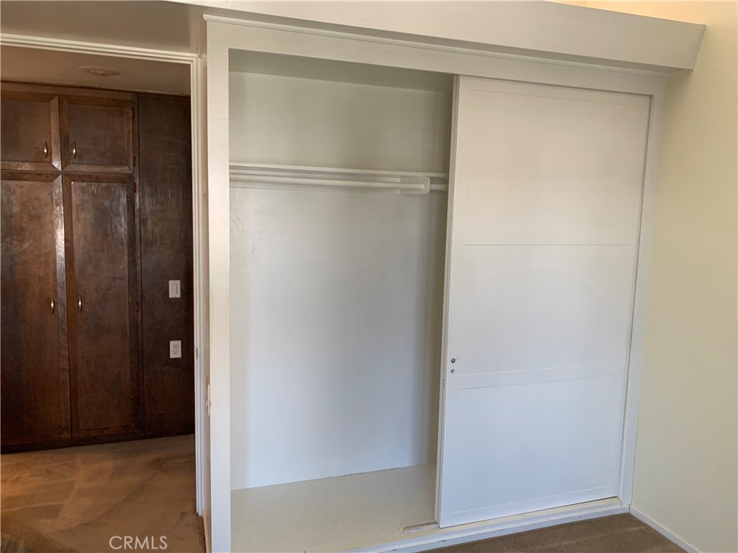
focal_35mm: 26
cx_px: 369
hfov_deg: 67.3
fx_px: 554
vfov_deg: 53.1
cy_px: 276
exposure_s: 1/60
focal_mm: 4.25
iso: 125
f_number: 1.8
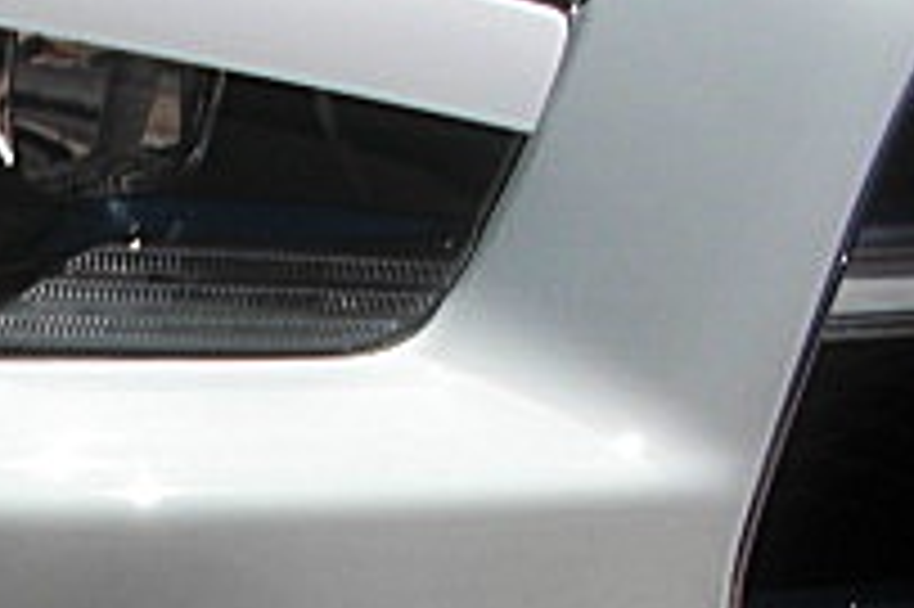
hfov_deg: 15.9
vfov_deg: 11.3
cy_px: 752
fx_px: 2993
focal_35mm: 118
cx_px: -450
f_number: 7.9
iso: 50
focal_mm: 6.3
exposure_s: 1/250
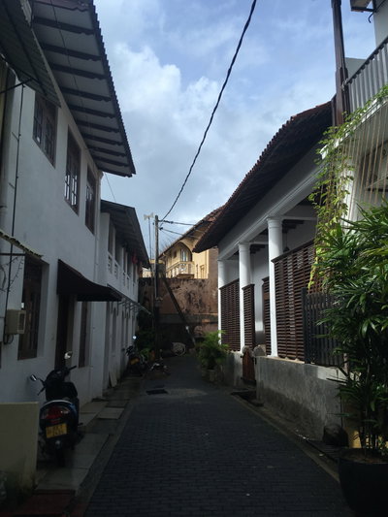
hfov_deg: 48.2
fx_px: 433
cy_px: 258
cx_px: 194
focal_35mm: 29
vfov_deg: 61.6
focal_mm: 4.15
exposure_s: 1/1832
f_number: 2.2
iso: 25
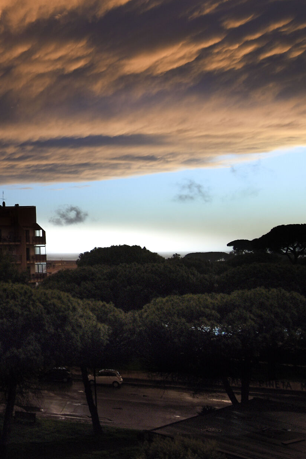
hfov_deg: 27.8
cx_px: -78
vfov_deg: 47.3
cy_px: 199
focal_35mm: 41
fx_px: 522
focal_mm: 14
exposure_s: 1/30
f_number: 5
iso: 100
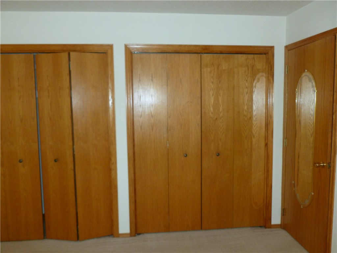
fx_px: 273
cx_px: 168
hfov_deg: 63.4
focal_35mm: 28
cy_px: 126
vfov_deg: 49.7
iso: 200
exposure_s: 1/60
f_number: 3.3
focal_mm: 5
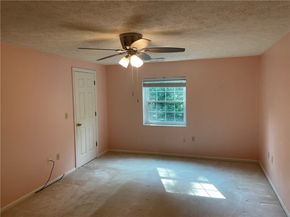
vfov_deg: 53.1
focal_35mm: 26
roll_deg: +1.1
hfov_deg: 67.3
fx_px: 218
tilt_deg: -2.1
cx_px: 145
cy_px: 108
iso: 50
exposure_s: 1/120
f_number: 1.6
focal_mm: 4.2
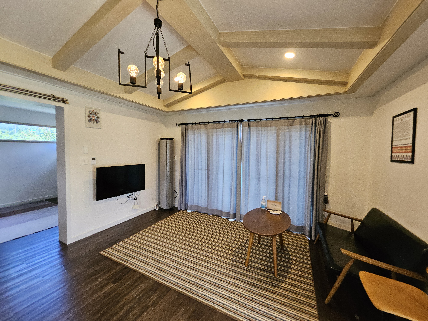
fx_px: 161
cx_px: 214
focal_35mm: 13
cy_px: 160
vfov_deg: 89.9
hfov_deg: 106.2
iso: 250
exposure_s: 1/60
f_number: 2.2
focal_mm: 1.74
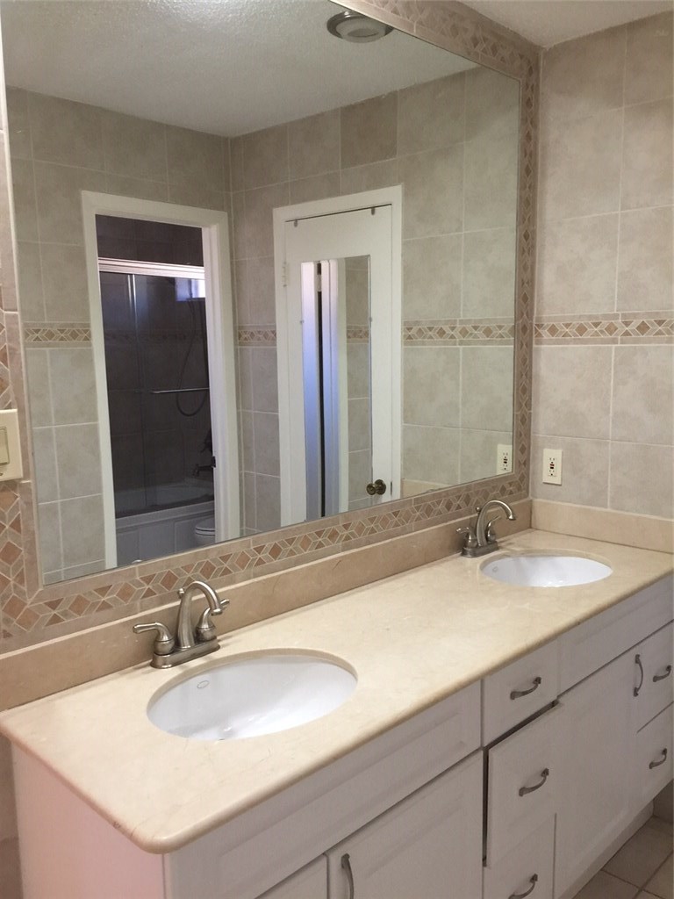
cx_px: 337
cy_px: 450
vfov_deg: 61.7
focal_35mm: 29
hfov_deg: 48.2
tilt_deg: -7.0
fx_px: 753
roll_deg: +0.5
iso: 40
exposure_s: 1/15
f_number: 2.2
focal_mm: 4.15
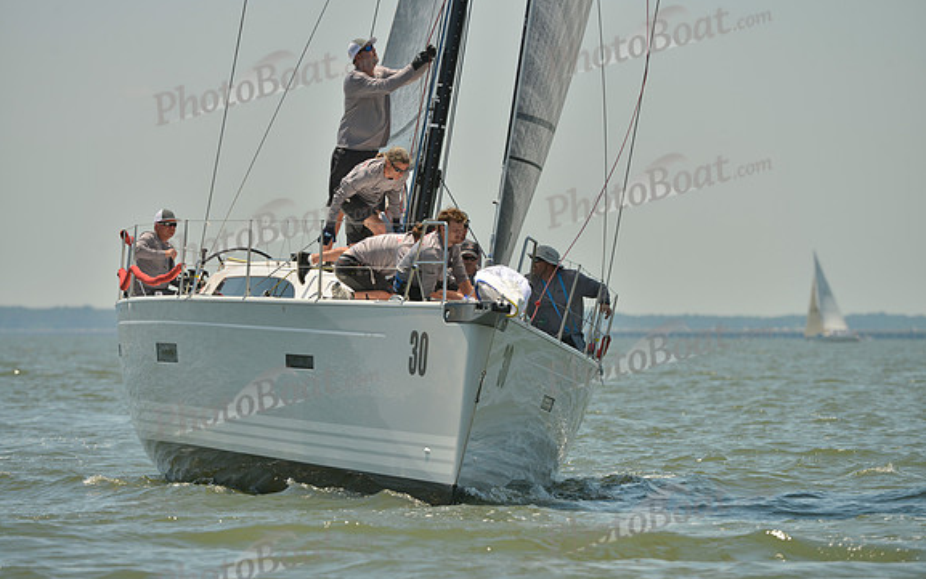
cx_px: 464
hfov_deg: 6.2
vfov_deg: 3.9
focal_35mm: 338
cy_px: 293
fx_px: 8532
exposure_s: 1/1250
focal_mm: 330
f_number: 6.3
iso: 200
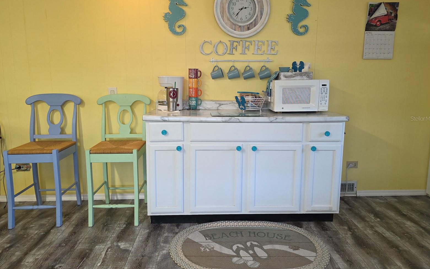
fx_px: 293
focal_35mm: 25
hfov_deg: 72.5
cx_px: 216
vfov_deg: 49.2
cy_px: 118
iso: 100
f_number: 1.7
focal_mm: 6.3
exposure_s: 1/60
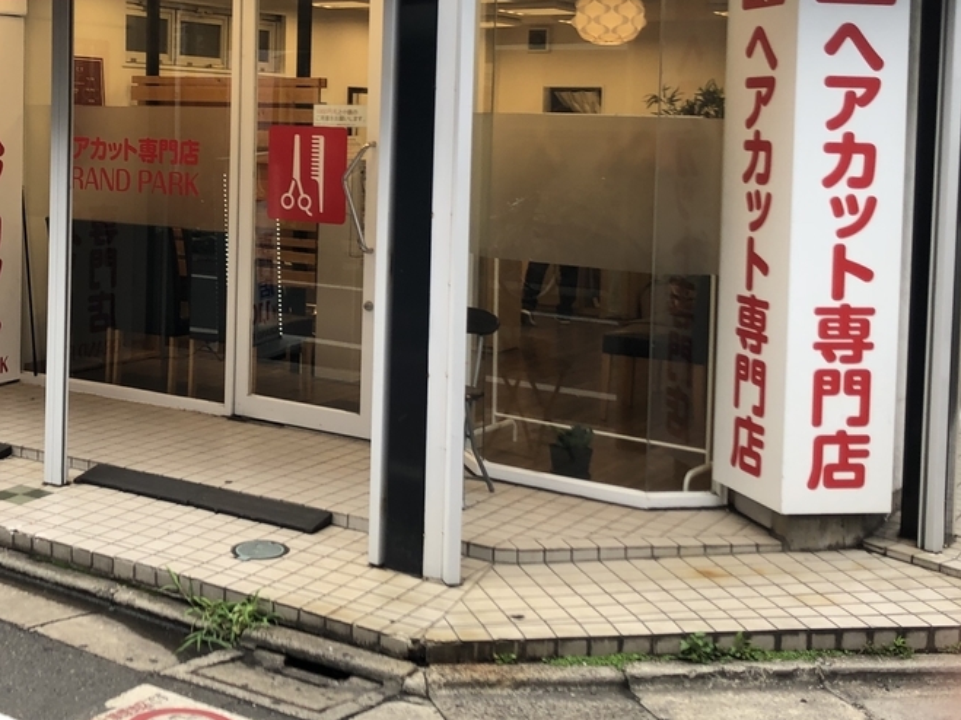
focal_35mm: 51
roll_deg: -3.1
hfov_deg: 37.0
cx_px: 300
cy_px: 213
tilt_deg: -4.3
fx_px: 1416
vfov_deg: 28.3
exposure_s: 1/326
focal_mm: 3.99
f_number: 1.8
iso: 20
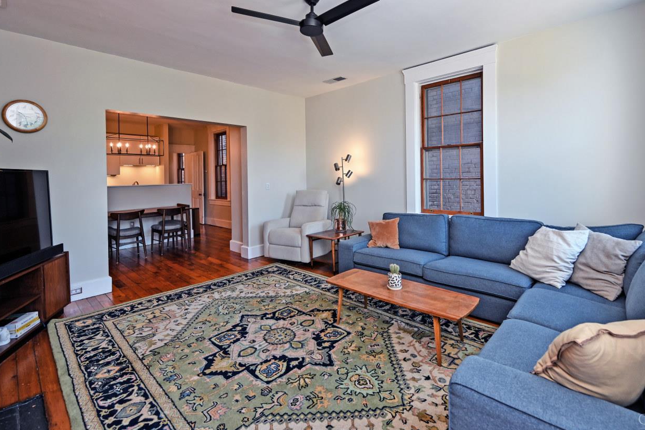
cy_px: 176
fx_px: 305
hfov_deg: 93.3
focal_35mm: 17
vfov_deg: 69.9
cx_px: 327
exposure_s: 1/60
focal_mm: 14
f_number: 4
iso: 250
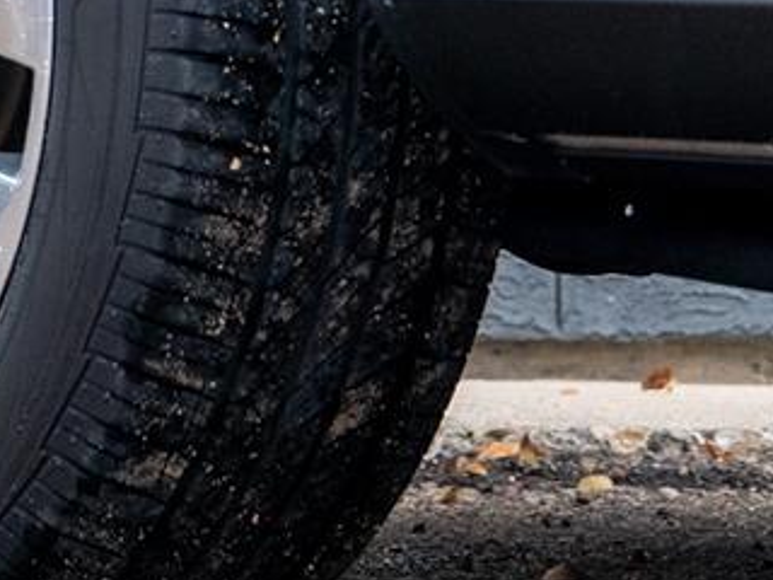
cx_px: -336
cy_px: -514
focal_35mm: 337
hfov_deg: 5.8
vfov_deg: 4.4
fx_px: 7525
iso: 500
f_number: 4
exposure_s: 1/125
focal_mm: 52
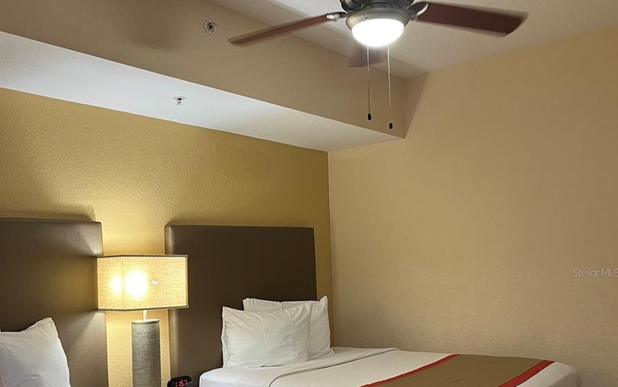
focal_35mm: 37
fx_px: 623
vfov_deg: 34.0
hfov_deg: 52.7
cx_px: 310
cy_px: 272
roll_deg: +4.0
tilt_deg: +1.1
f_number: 1.6
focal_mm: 5.1
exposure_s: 1/60
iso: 160
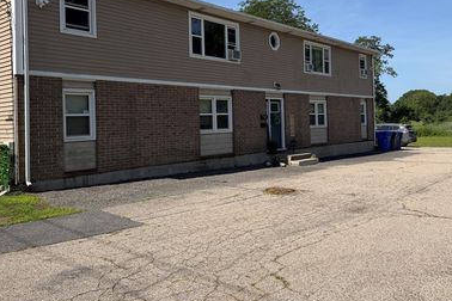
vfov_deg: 39.7
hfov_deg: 57.1
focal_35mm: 33
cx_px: 198
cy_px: 112
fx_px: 414
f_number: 1.78
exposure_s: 1/5714
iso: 80
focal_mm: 6.76
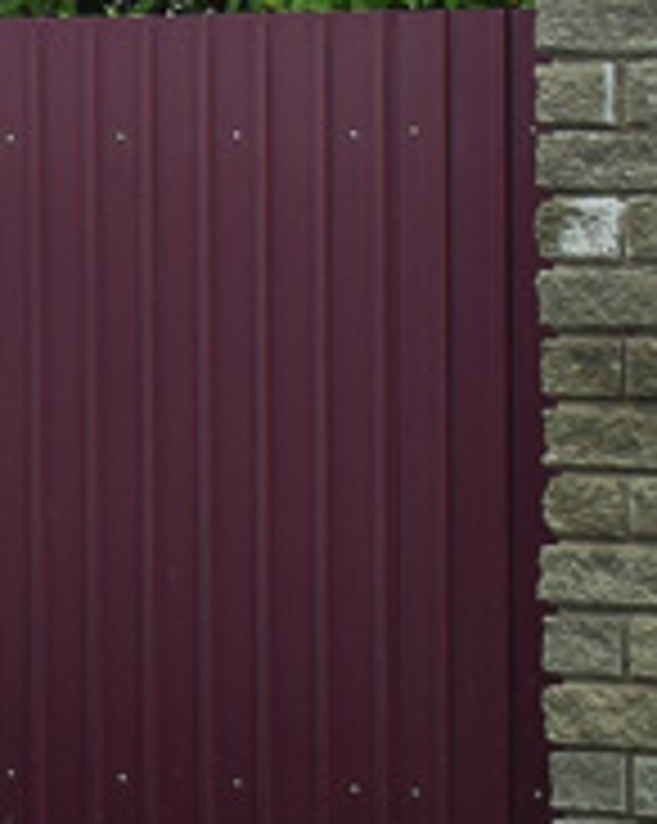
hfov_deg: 5.1
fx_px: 6744
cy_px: 86
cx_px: -1660
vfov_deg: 7.0
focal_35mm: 277
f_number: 5.6
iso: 200
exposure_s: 1/320
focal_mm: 30
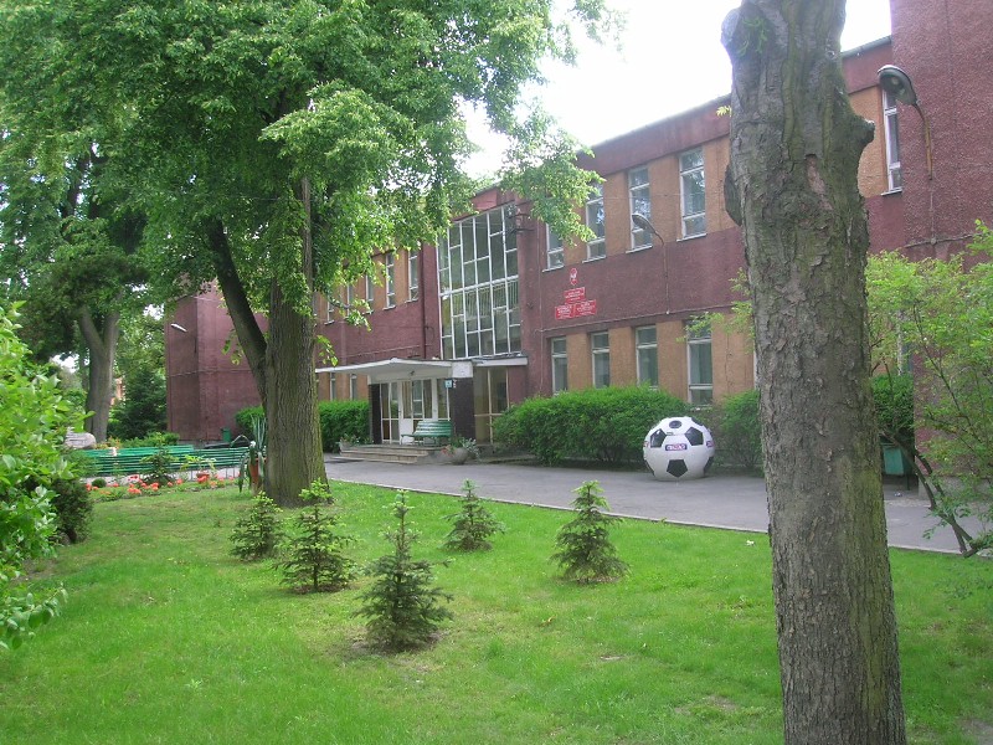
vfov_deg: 41.8
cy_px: 372
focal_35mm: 34
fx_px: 975
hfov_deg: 54.0
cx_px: 496
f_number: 4.9
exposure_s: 1/33
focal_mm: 5.7
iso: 50
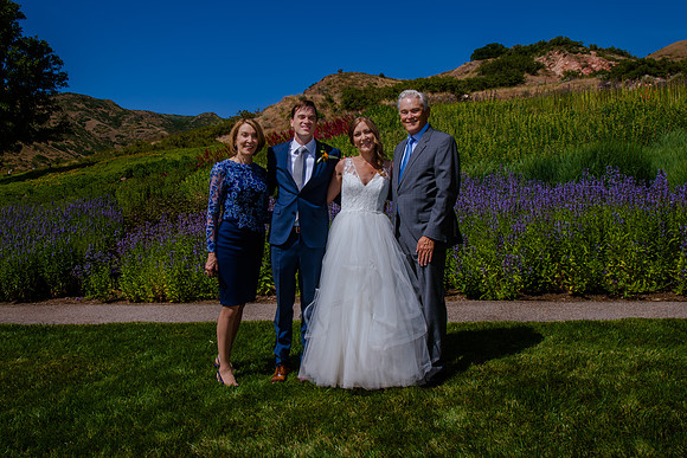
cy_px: 201
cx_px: 324
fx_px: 704
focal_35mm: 37
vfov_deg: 36.0
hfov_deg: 52.0
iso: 200
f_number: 16
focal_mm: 31
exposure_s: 1/200
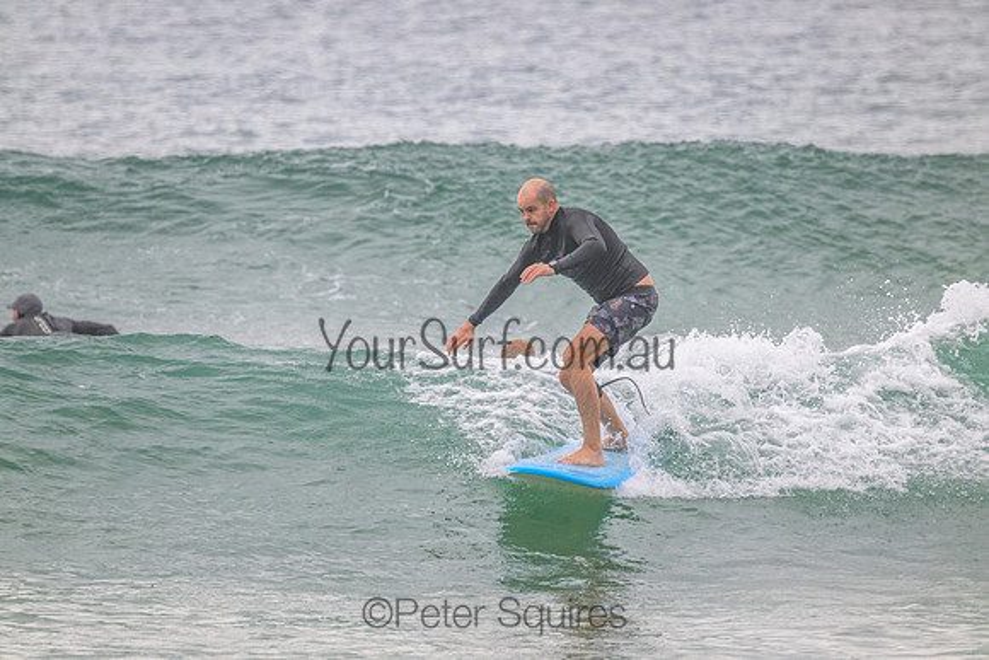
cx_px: 494
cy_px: 330
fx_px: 21982
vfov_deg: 1.7
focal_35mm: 800
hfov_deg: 2.6
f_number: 11
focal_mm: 800
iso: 1800
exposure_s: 1/2000
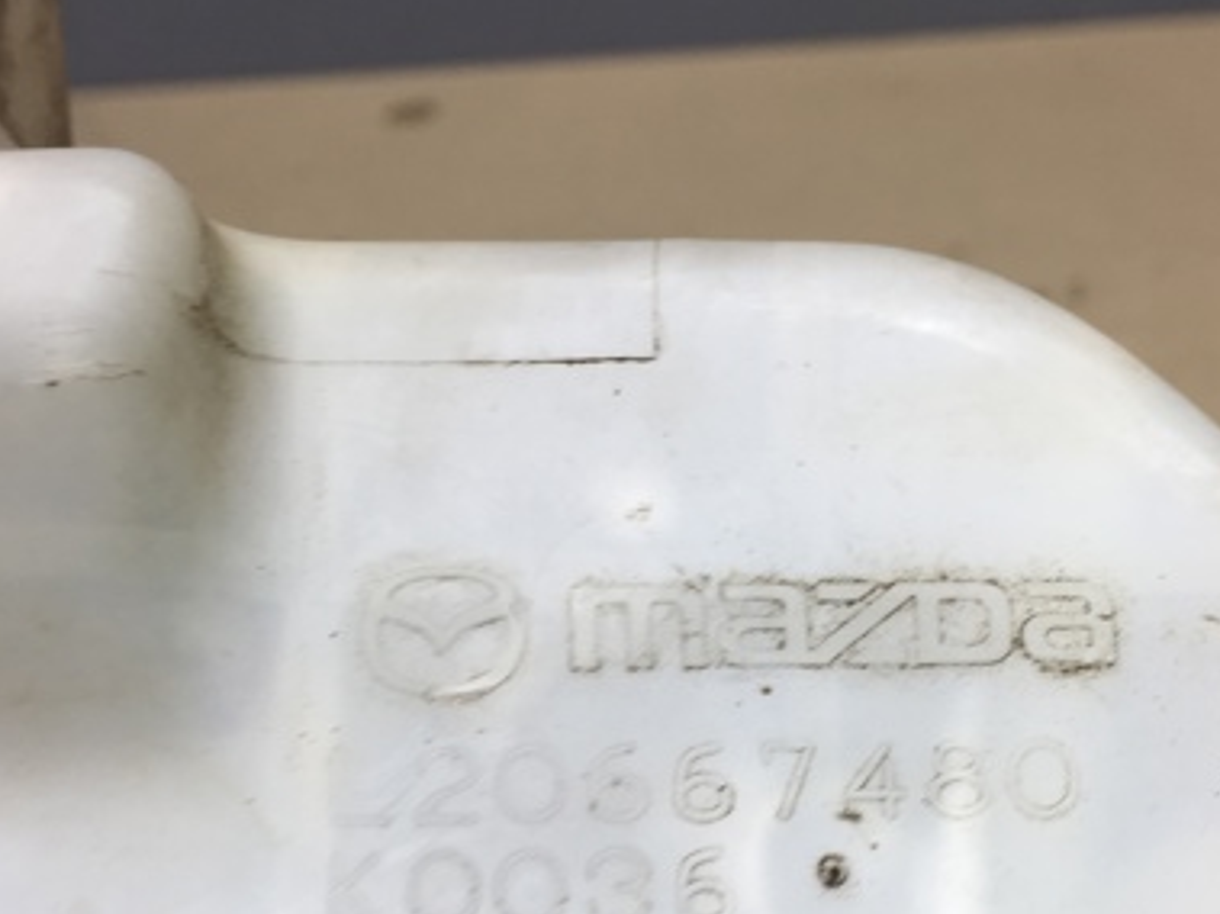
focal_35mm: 49
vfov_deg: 29.2
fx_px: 1726
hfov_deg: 38.9
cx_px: 689
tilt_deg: -39.3
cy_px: 695
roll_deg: +4.3
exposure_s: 1/50
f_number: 2.2
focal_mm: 4.15
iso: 40
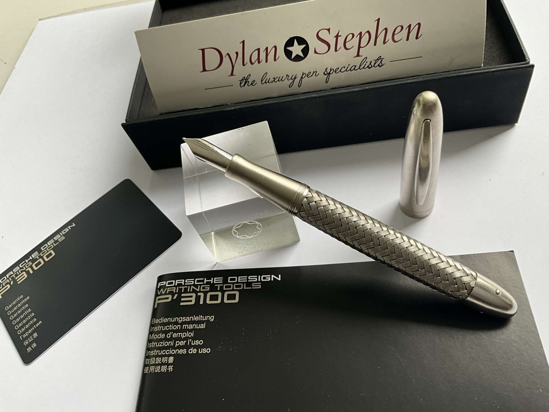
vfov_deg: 48.2
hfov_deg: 61.7
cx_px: 274
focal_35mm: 29
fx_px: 460
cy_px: 206
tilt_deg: -54.3
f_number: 1.8
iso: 32
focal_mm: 3
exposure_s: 1/122
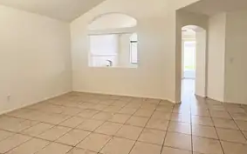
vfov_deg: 56.8
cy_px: 61
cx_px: 143
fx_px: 141
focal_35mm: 21
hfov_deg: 81.7
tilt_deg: -2.8
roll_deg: +0.8
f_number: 2.2
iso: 125
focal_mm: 2.22
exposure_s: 1/120
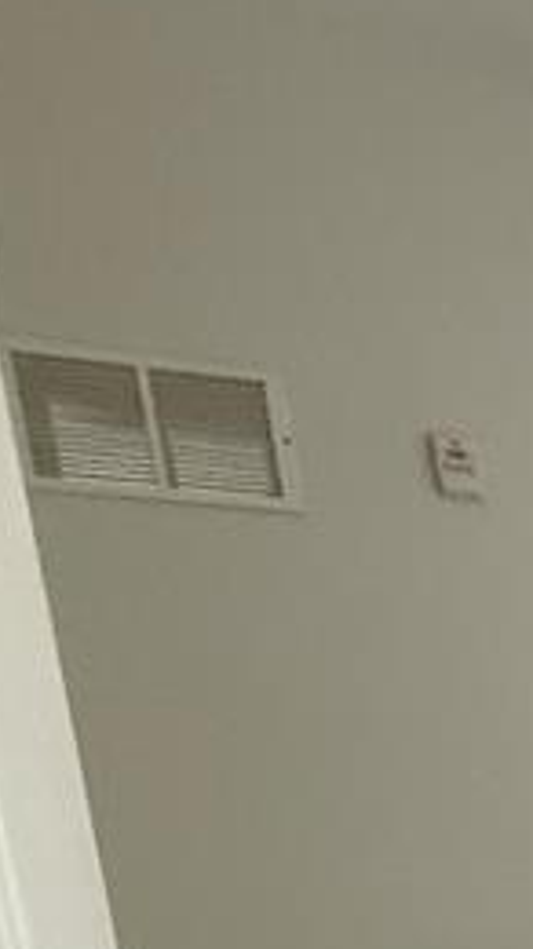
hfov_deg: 12.2
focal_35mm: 60
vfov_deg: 29.3
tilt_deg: -10.8
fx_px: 1509
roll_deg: +2.0
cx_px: 1493
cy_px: 1179
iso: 400
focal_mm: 2.22
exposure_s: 1/60
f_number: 2.2
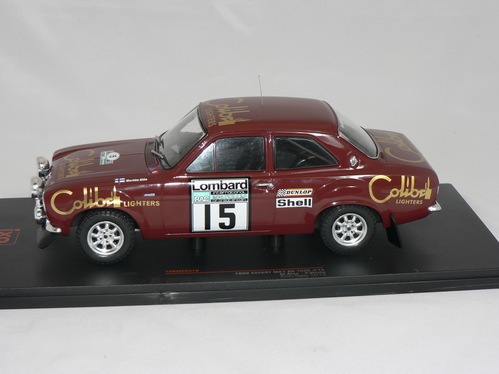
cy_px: 187
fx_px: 1023
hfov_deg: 27.4
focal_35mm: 71
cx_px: 250
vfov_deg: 20.7
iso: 80
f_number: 3.2
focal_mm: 11.8
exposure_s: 1/60
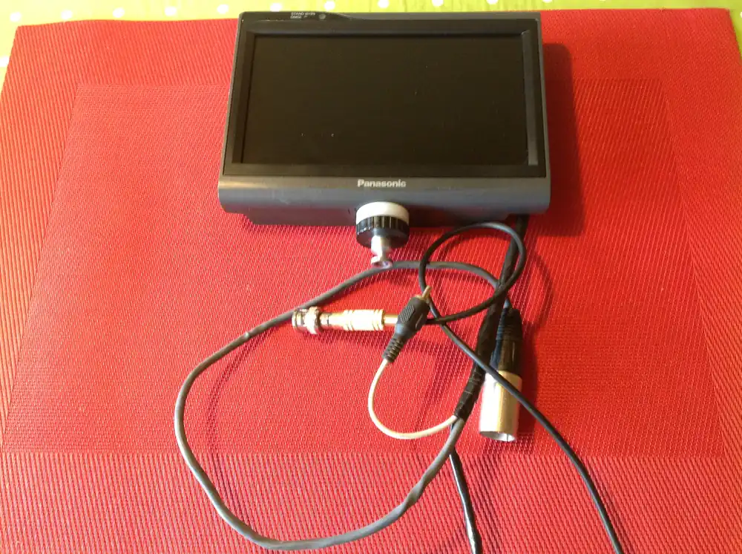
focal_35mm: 35
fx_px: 749
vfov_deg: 40.6
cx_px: 371
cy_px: 277
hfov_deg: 52.7
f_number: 2.4
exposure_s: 1/15
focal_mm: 4.28
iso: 200
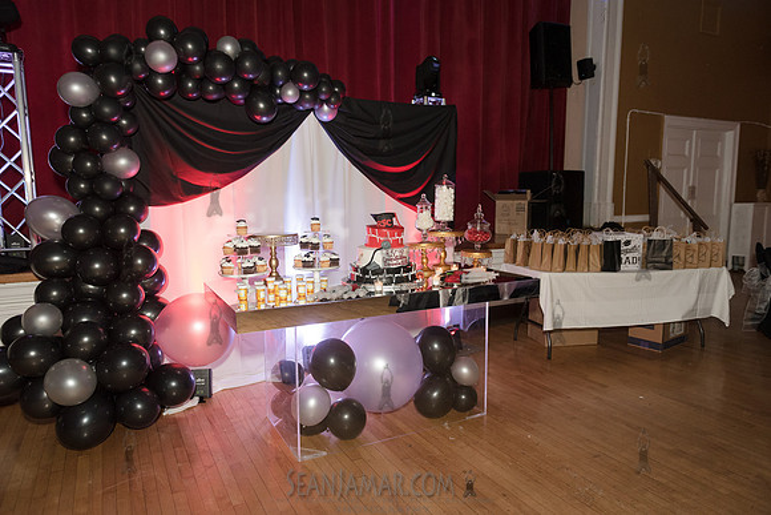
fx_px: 514
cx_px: 386
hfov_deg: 73.7
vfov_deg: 53.2
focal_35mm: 24
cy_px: 258
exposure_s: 1/250
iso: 2000
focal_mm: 24
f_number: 3.5
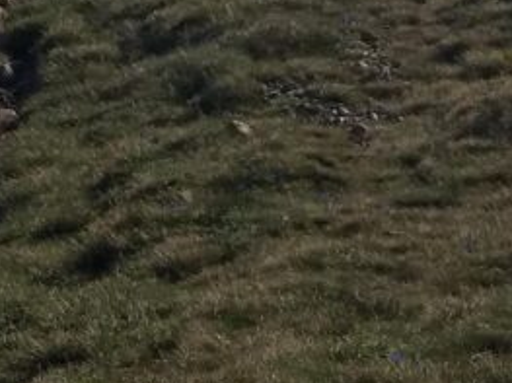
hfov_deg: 18.0
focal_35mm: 109
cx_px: 140
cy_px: -338
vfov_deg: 12.3
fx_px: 1611
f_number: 1.9
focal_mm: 3.7
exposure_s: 1/2178
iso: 64
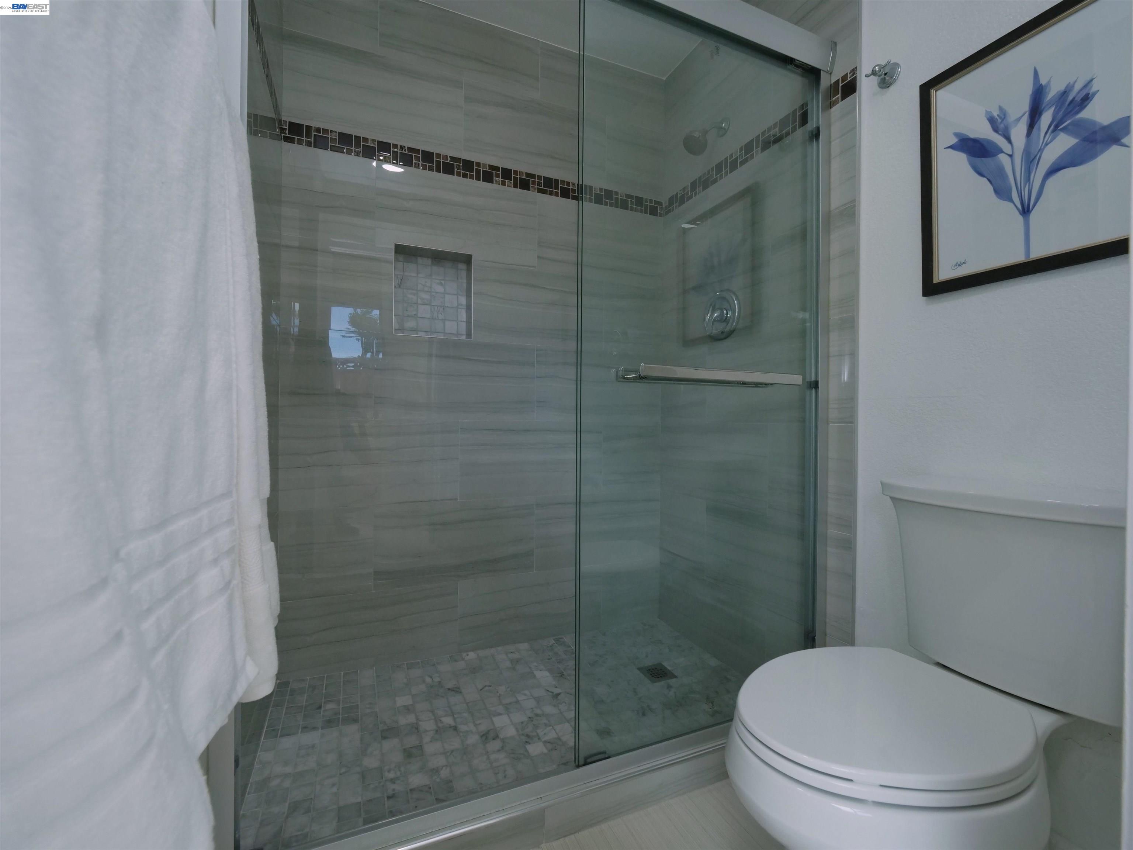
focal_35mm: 14
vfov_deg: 85.7
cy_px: 425
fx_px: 458
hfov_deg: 102.1
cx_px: 566
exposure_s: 1/125
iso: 800
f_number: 6.3
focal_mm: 7
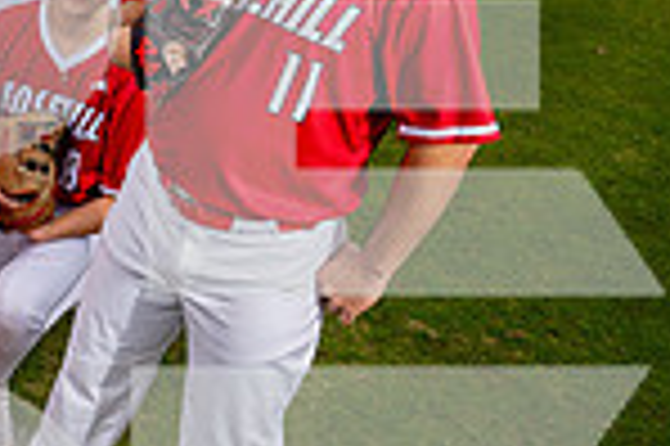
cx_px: -481
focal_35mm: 78
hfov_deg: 20.1
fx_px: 1450
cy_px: 61
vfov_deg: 17.2
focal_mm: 20
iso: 200
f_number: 8
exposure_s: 1/250
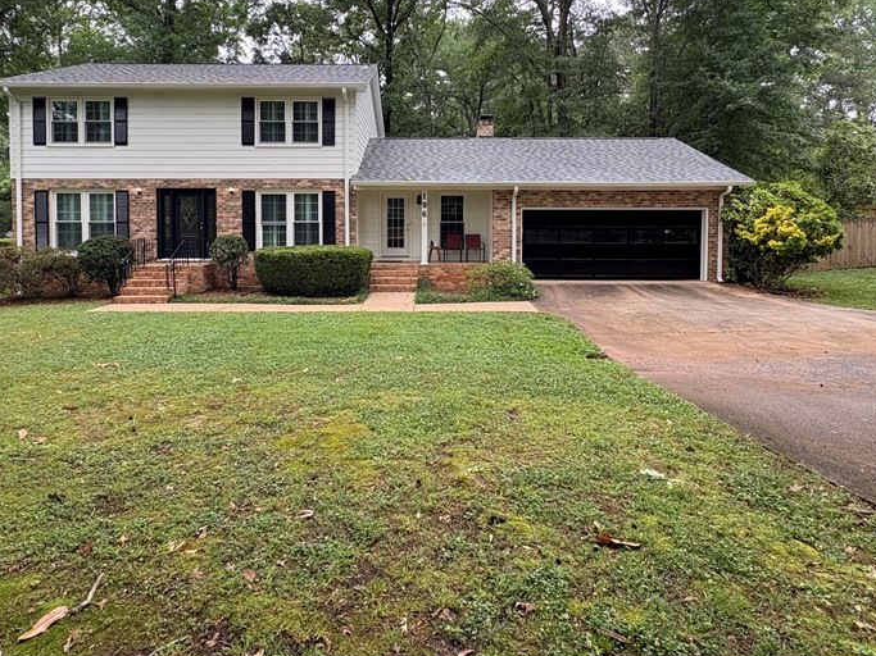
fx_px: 531
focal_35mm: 21
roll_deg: +0.4
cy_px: 240
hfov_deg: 79.0
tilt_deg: -1.7
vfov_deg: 62.4
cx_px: 421
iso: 64
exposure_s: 1/99
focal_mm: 2.22
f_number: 2.2
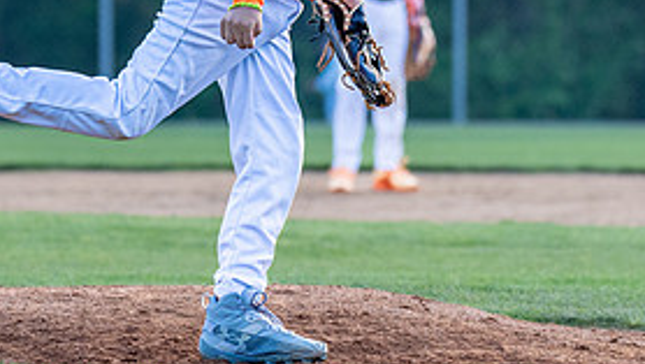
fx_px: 7224
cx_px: 278
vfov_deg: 2.9
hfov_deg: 5.1
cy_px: 4
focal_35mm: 422
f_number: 2.8
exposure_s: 1/1250
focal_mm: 115
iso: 500
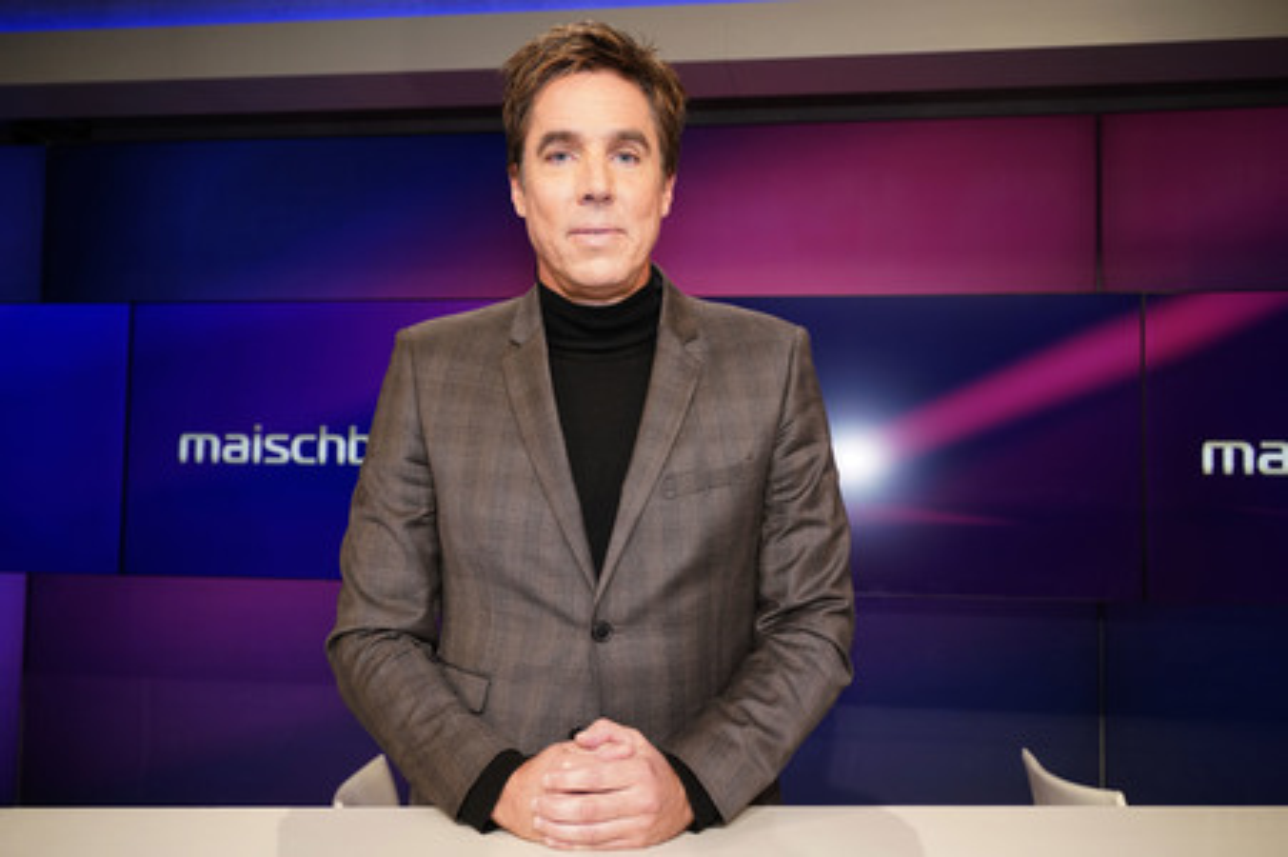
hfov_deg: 57.3
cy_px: 428
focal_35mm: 33
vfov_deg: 39.9
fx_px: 1180
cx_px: 644
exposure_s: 1/125
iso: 2000
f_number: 5
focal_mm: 33
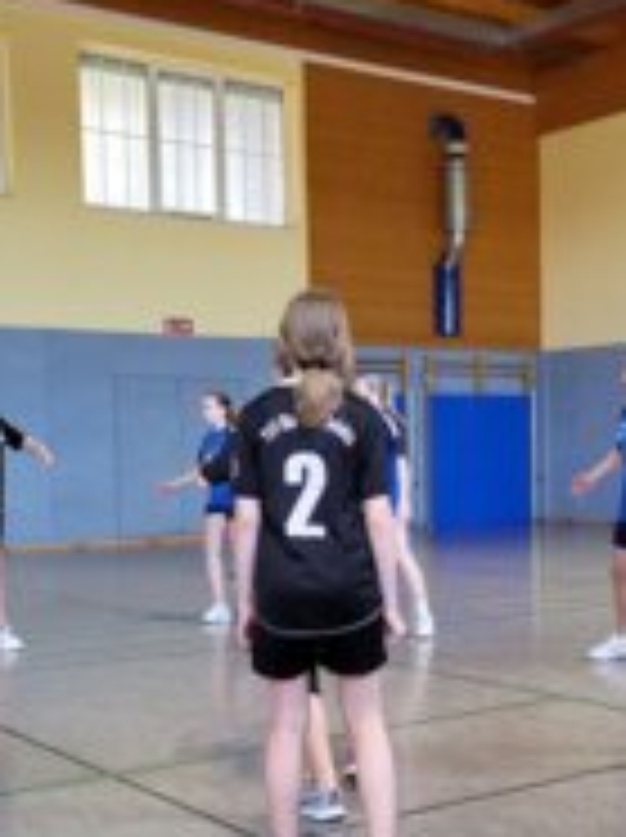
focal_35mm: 56
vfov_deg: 34.3
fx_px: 1353
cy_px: 508
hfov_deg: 25.8
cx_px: 464
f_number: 1.8
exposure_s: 1/120
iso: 160
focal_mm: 5.4
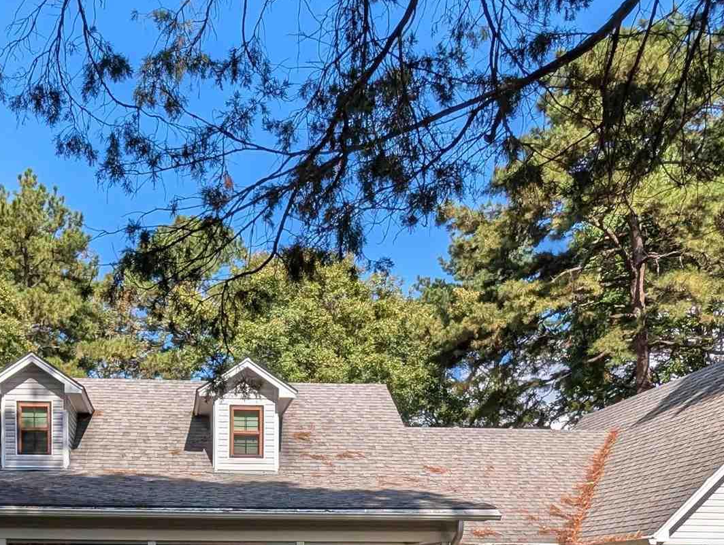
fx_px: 963
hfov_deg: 40.6
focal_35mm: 46
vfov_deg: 28.9
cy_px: 585
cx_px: 230
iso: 48
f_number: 2.2
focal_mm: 2.35
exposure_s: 1/1148
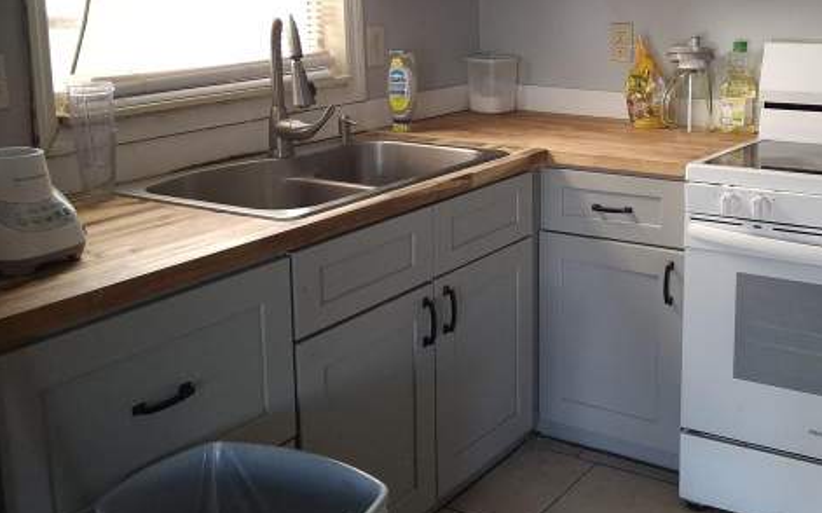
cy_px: 154
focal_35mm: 45
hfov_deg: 43.4
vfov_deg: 28.3
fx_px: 1008
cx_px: 579
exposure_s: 1/60
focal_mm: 4.69
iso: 500
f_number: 1.8
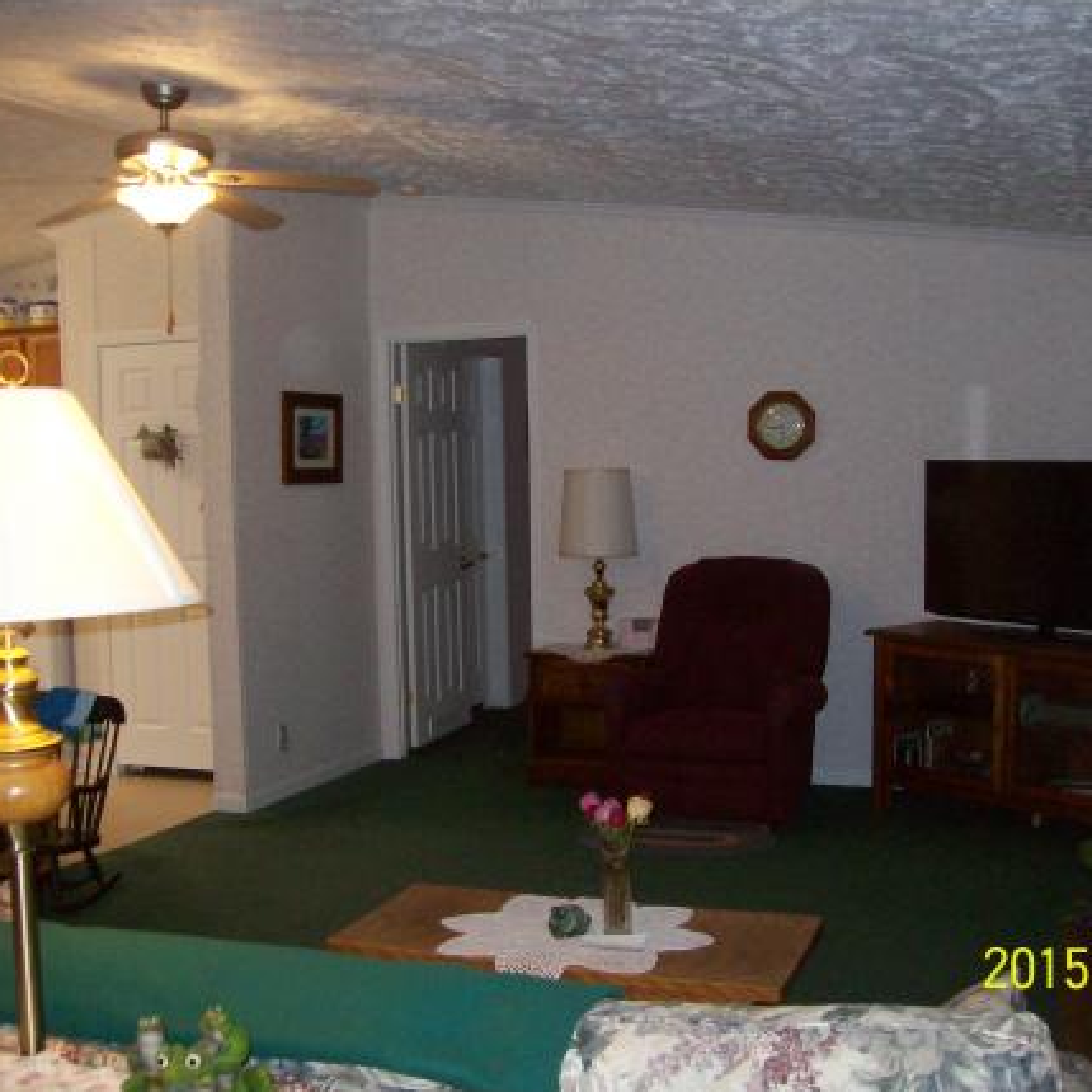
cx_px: 589
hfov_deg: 39.1
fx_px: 1535
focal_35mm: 43
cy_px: 549
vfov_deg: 39.2
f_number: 2.7
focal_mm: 6
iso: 200
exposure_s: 1/64
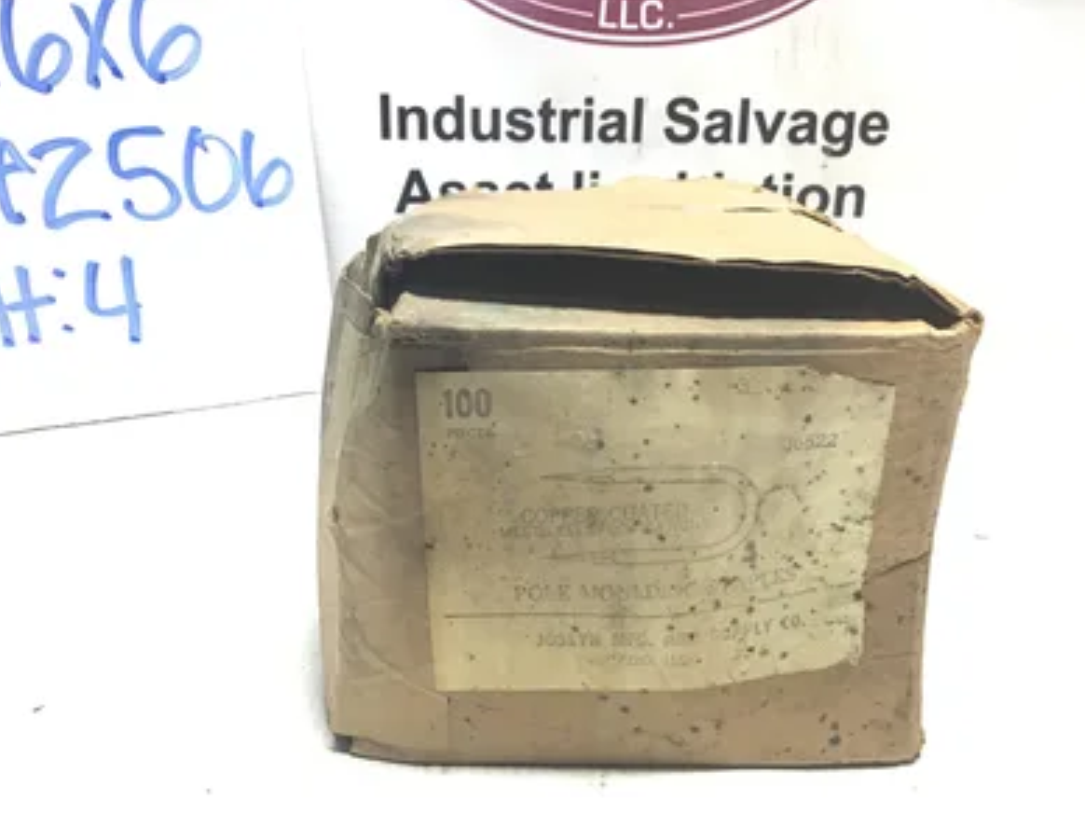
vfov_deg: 44.2
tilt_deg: -17.6
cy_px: 411
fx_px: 1003
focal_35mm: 32
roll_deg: -1.8
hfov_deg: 56.8
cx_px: 548
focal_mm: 3.3
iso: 32
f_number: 2.4
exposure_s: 1/40
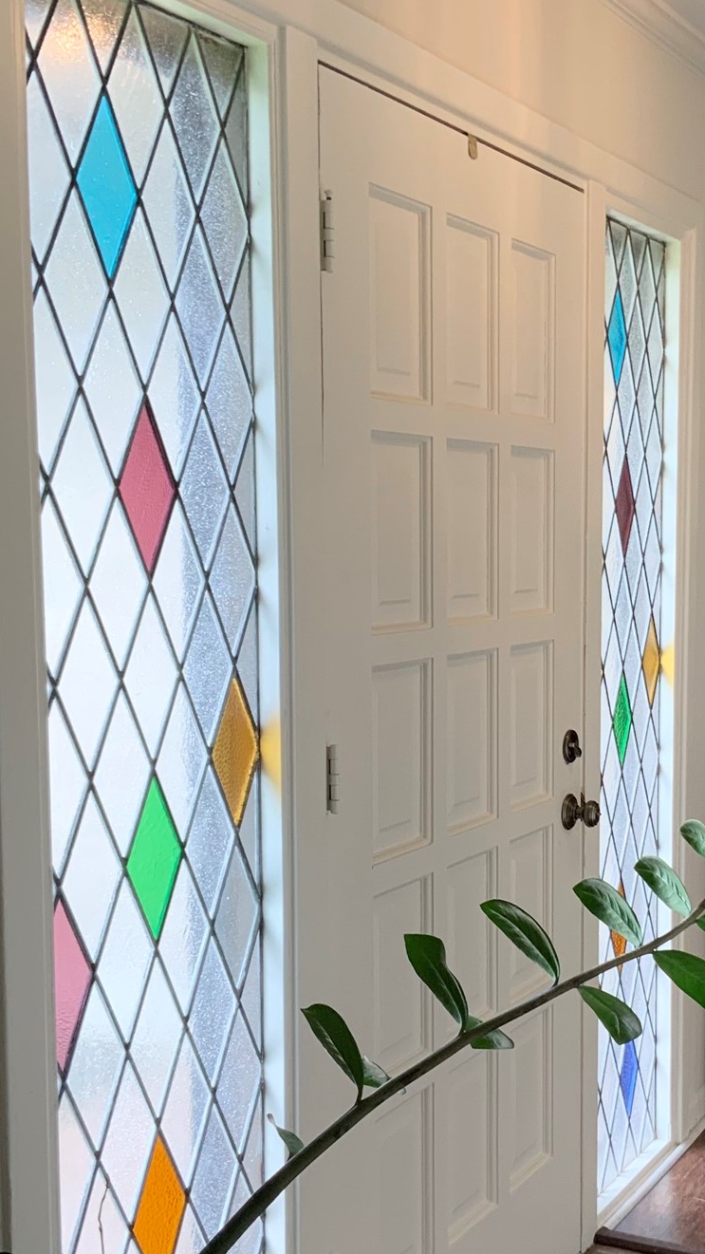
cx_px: 552
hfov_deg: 24.1
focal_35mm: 49
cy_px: 693
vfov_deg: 42.0
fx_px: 1629
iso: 50
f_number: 1.8
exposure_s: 1/60
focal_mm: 3
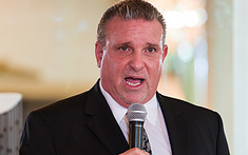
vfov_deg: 2.6
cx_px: 143
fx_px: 3434
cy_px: 160
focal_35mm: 508
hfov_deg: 4.1
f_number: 3.2
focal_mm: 200
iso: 1250
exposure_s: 1/200
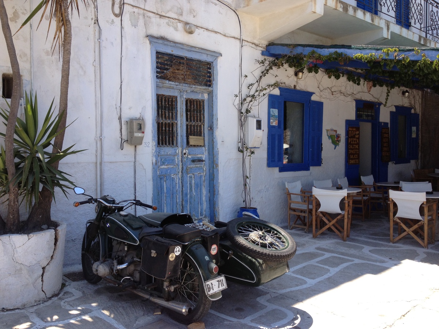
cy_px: 164
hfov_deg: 52.6
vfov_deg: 40.7
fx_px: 444
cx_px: 220
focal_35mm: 35
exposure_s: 1/778
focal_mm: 4.28
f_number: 2.4
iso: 50
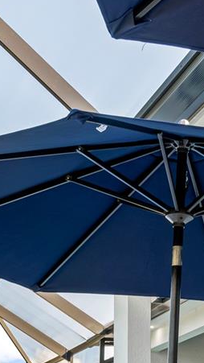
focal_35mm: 92
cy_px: 449
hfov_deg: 13.2
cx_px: 124
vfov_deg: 21.3
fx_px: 884
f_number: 10
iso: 400
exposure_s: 1/13
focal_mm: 33
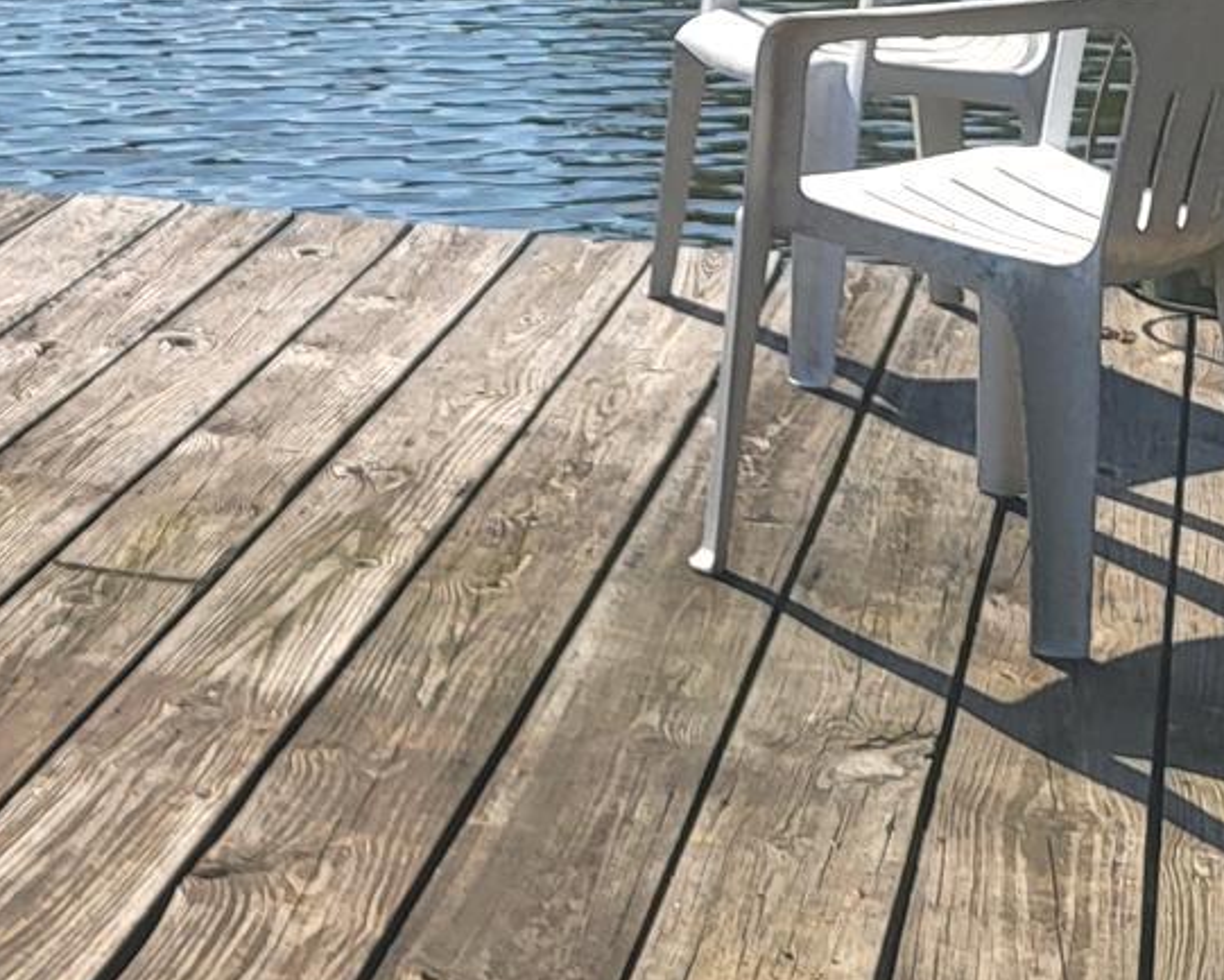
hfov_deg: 18.7
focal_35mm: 96
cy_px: -229
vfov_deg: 15.4
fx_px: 3478
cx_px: -312
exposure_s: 1/4899
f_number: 1.8
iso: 40
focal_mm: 5.4
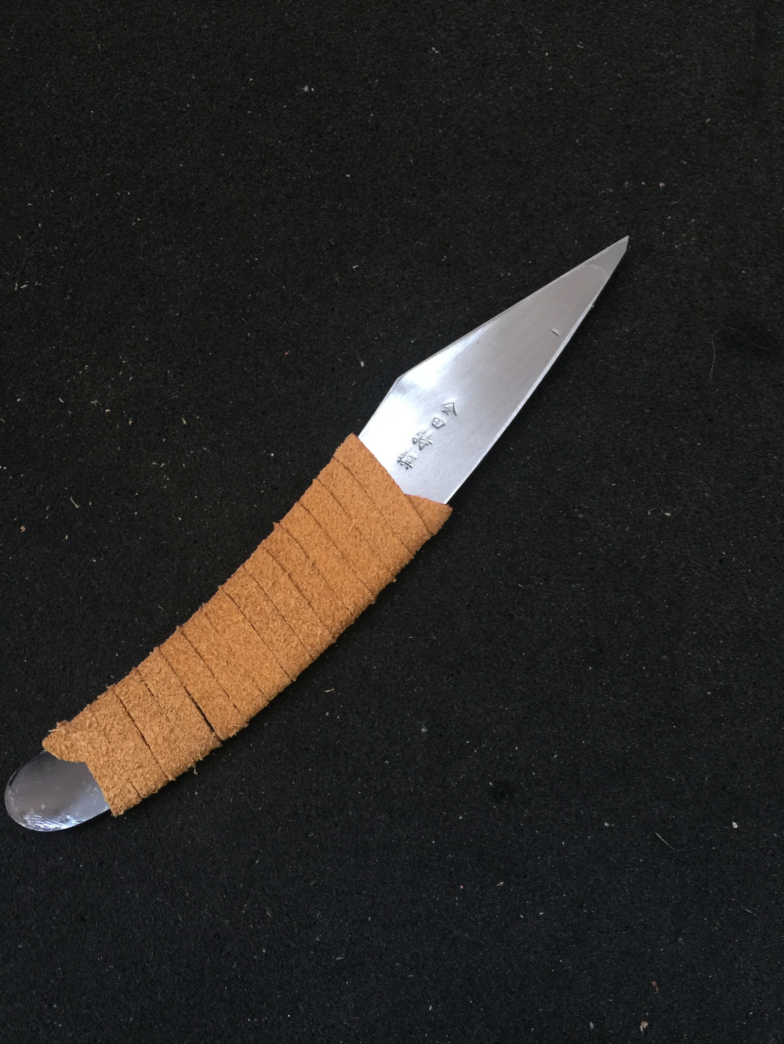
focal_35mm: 29
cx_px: 392
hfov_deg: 48.2
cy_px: 522
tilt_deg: -80.2
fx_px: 876
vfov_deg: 61.7
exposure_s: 1/17
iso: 80
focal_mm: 4.15
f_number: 2.2
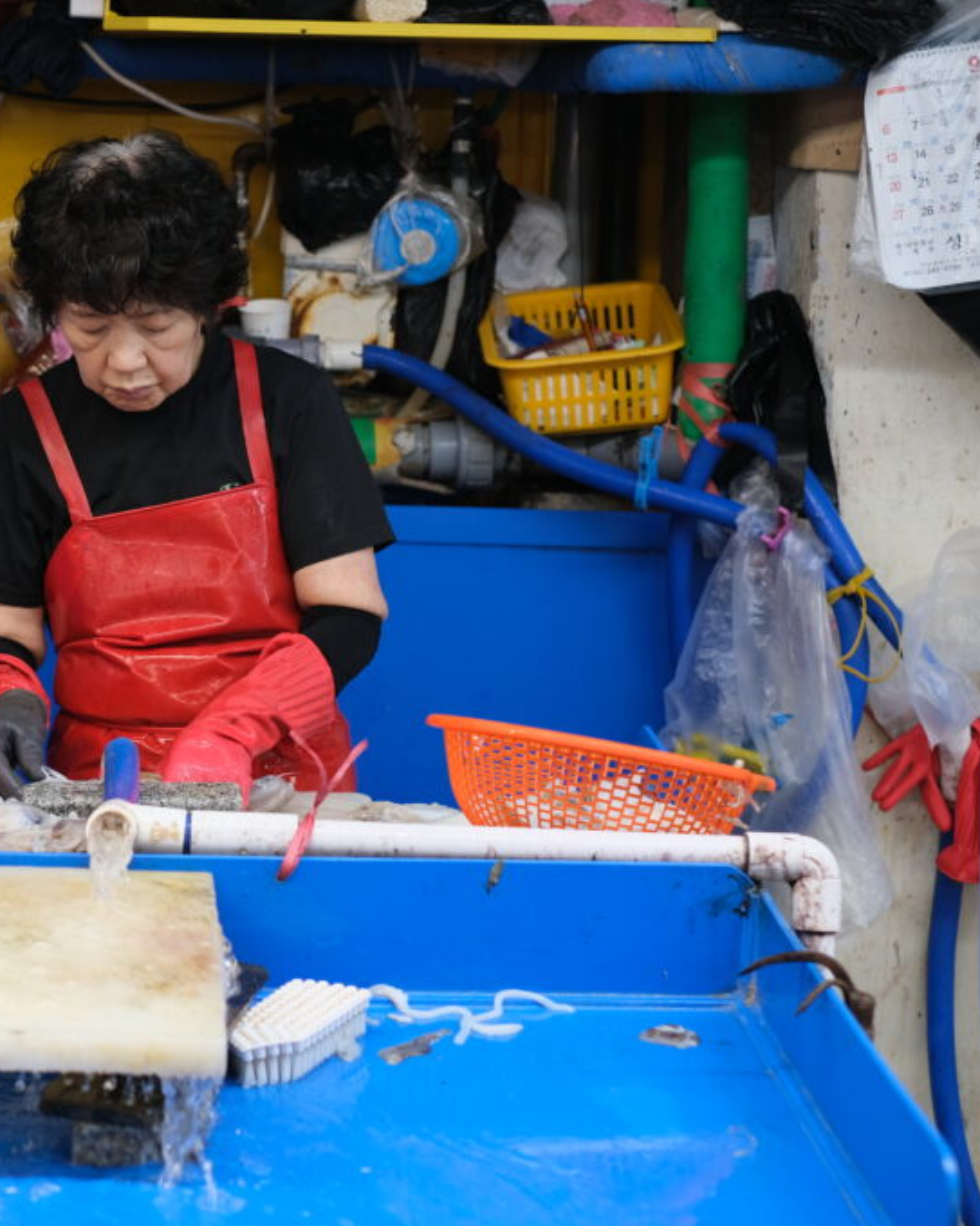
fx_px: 2720
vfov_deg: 25.4
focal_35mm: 75
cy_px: 613
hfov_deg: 20.1
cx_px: 119
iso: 320
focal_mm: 35
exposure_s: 1/180
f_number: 2.2
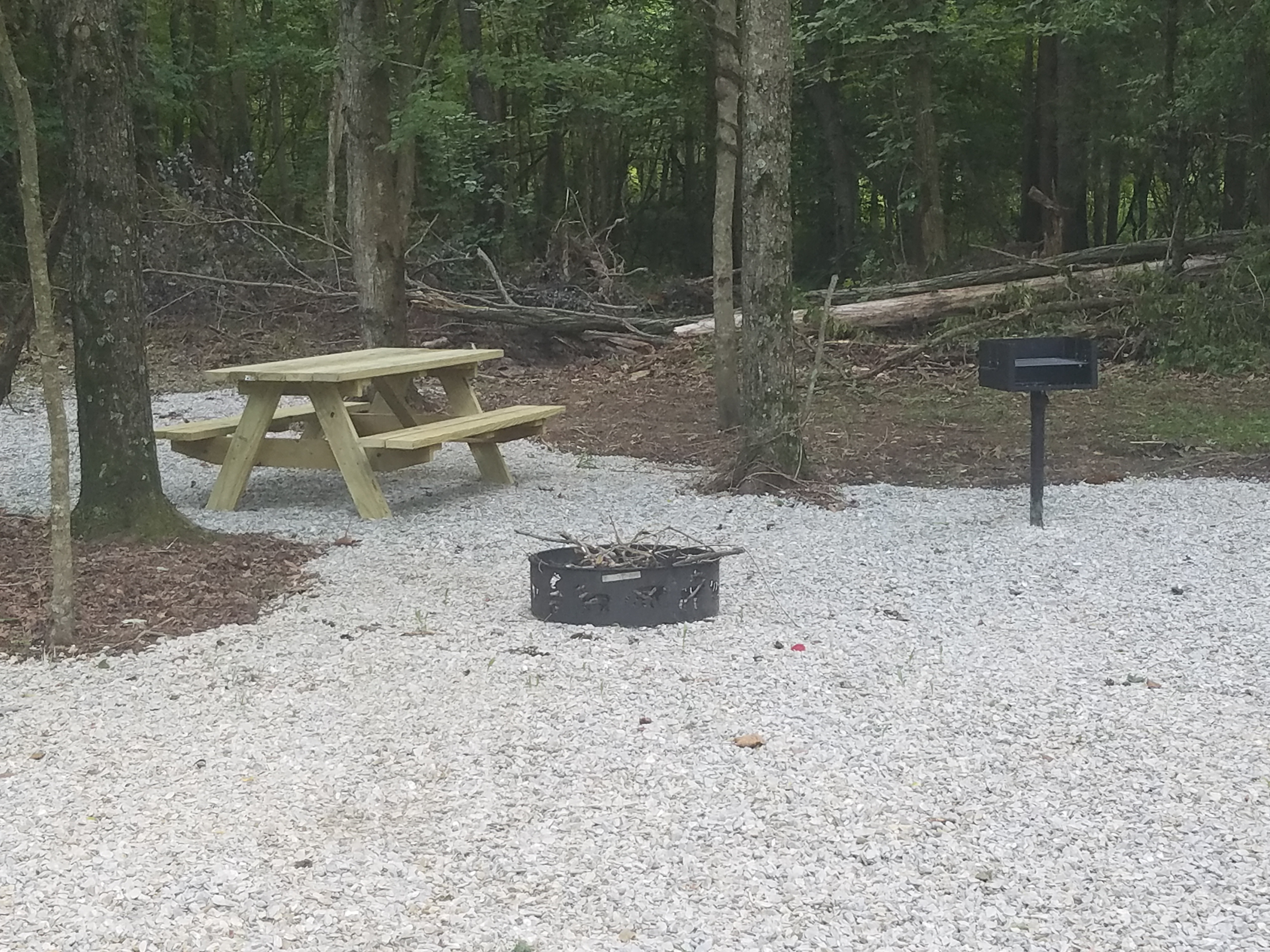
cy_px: 476
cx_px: 635
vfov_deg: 53.1
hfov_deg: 67.3
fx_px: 954
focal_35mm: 26
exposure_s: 1/50
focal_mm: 4.2
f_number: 1.7
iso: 80
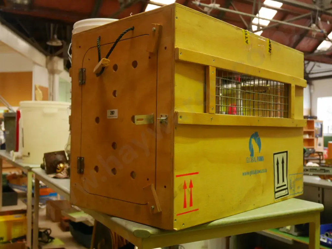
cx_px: 166
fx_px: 365
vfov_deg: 37.8
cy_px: 124
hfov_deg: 49.0
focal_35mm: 38
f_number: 4.3
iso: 3200
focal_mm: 19
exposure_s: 1/200
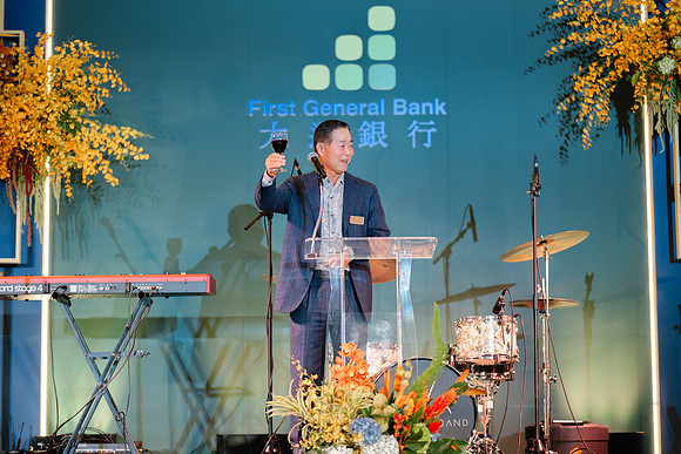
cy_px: 227
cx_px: 340
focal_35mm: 87
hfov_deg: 23.3
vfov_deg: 15.7
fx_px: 1651
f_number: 1.2
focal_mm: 85
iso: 200
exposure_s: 1/160
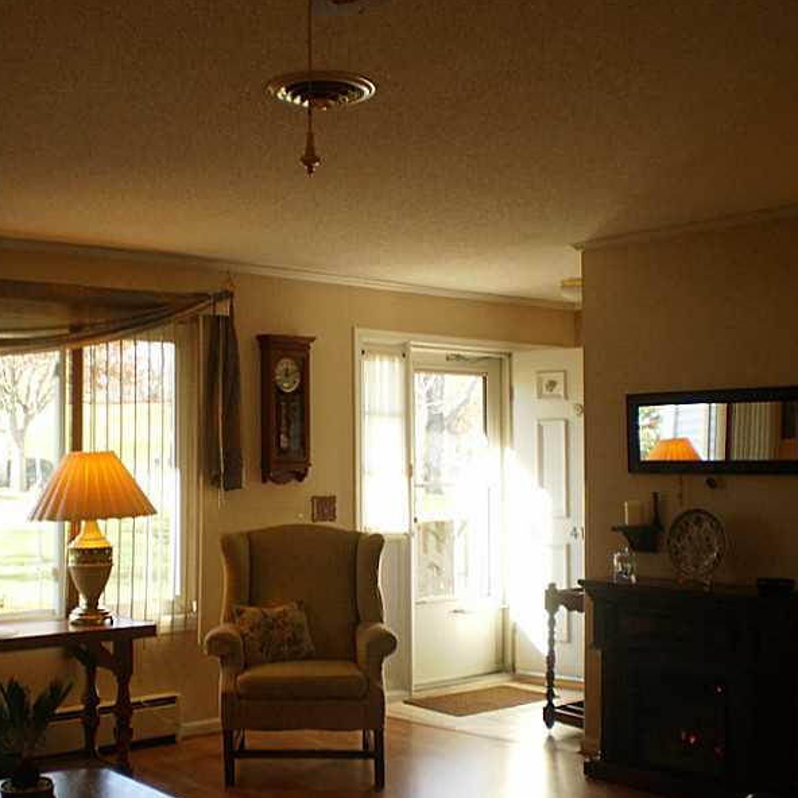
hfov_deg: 38.9
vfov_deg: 39.2
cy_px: 398
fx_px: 1122
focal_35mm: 43
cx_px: 305
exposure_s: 1/30
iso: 100
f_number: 3.1
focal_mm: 6.3
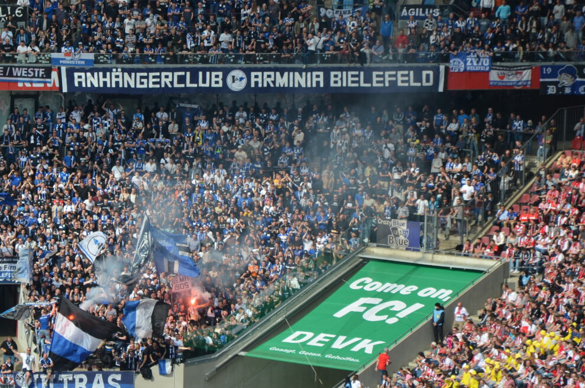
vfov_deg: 5.4
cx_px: 142
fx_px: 4132
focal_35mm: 255
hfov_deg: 8.1
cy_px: 206
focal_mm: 105
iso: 200
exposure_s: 1/640
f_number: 6.3
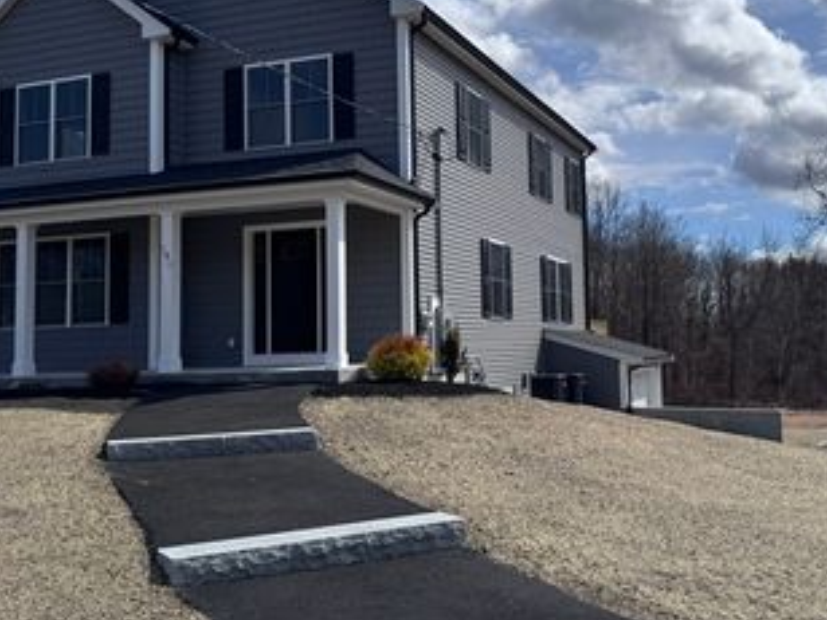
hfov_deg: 47.6
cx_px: 497
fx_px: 932
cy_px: 272
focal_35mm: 39
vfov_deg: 36.8
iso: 80
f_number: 1.78
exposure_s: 1/7937
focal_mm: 6.76
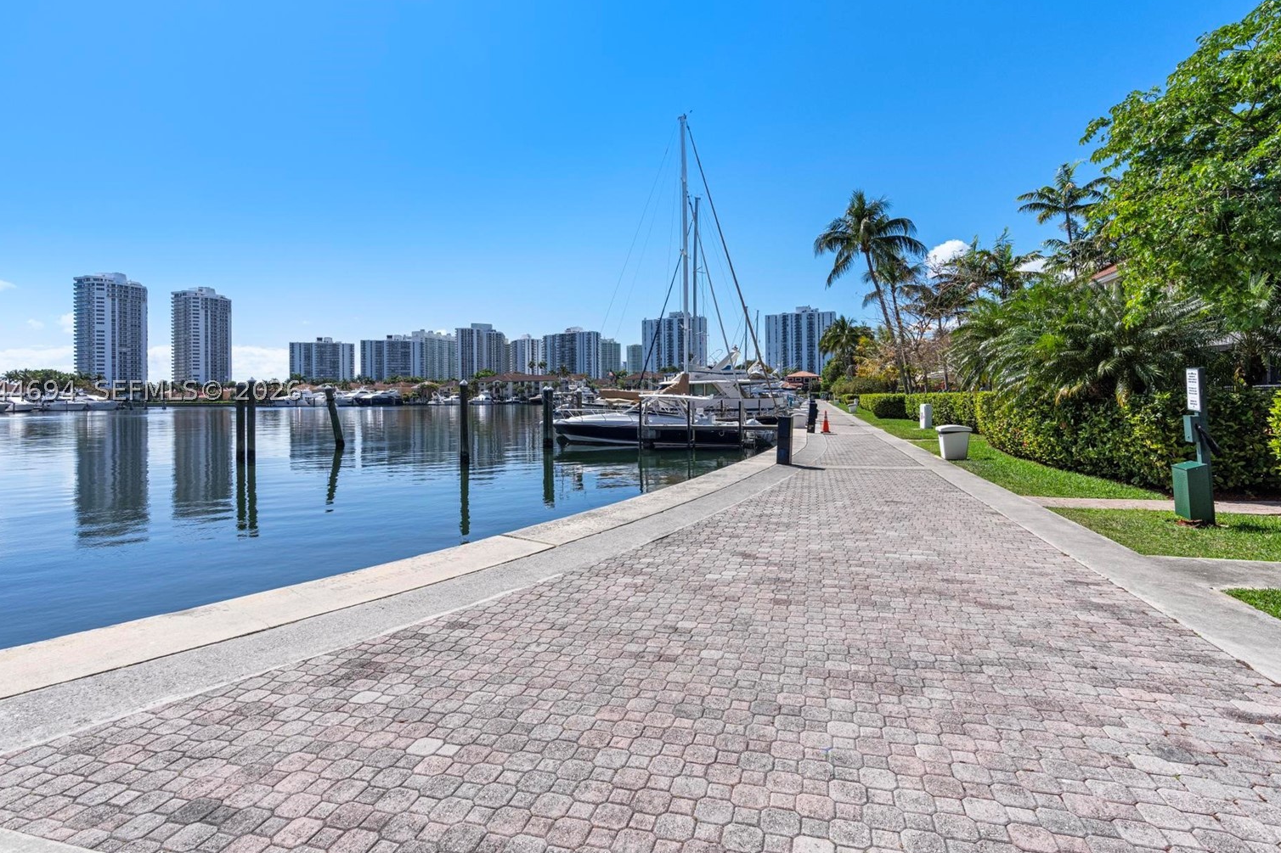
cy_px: 389
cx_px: 636
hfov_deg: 90.0
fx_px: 640
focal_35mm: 18
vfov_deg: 67.2
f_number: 8
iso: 400
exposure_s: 1/1000
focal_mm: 16
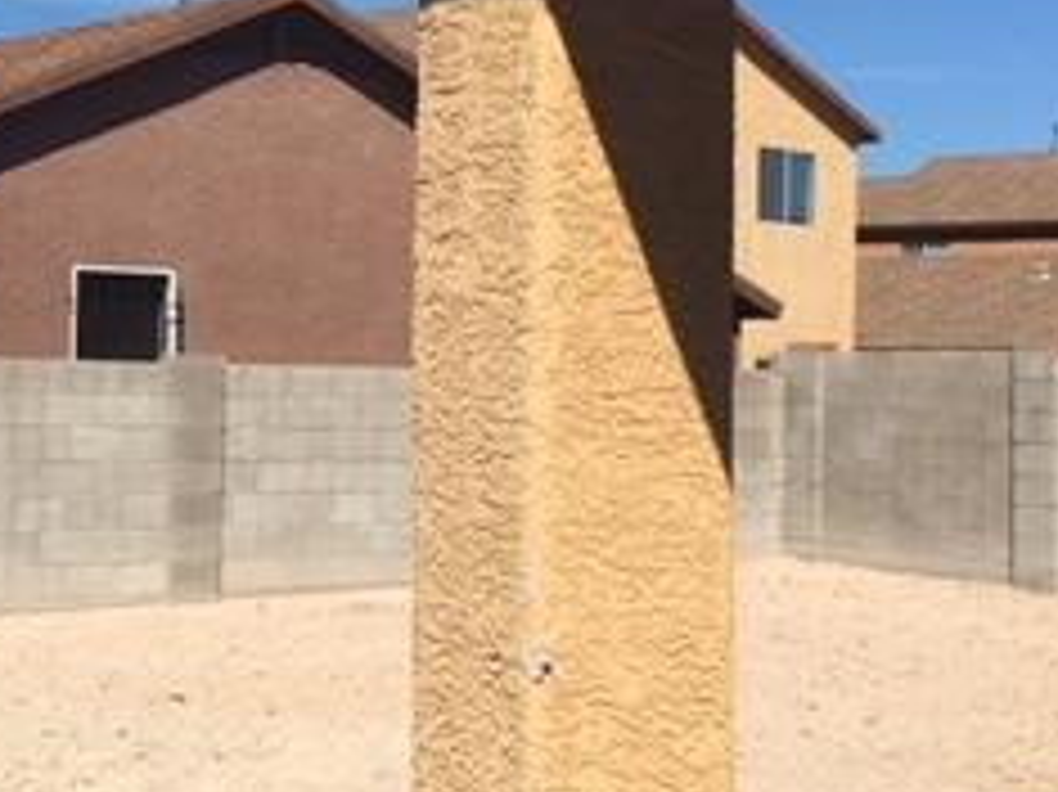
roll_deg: -0.4
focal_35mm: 79
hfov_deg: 24.4
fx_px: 2413
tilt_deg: +2.3
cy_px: 315
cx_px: 221
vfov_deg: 18.6
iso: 25
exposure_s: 1/2653
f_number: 2.2
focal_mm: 4.15
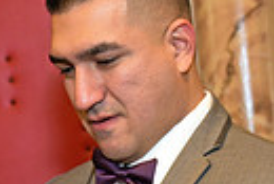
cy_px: 272
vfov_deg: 9.7
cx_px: 63
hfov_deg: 14.8
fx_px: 1051
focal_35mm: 138
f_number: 2.8
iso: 2000
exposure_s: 1/125
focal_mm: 31
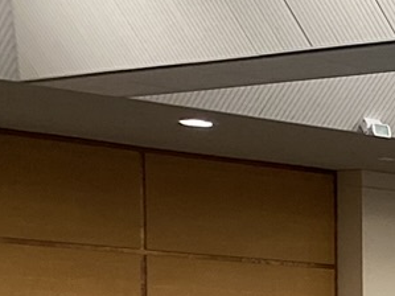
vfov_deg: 8.0
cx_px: 1255
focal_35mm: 178
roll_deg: -1.9
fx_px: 2030
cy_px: 596
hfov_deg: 8.8
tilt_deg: -6.3
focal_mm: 4.25
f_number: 1.8
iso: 100
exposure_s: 1/100
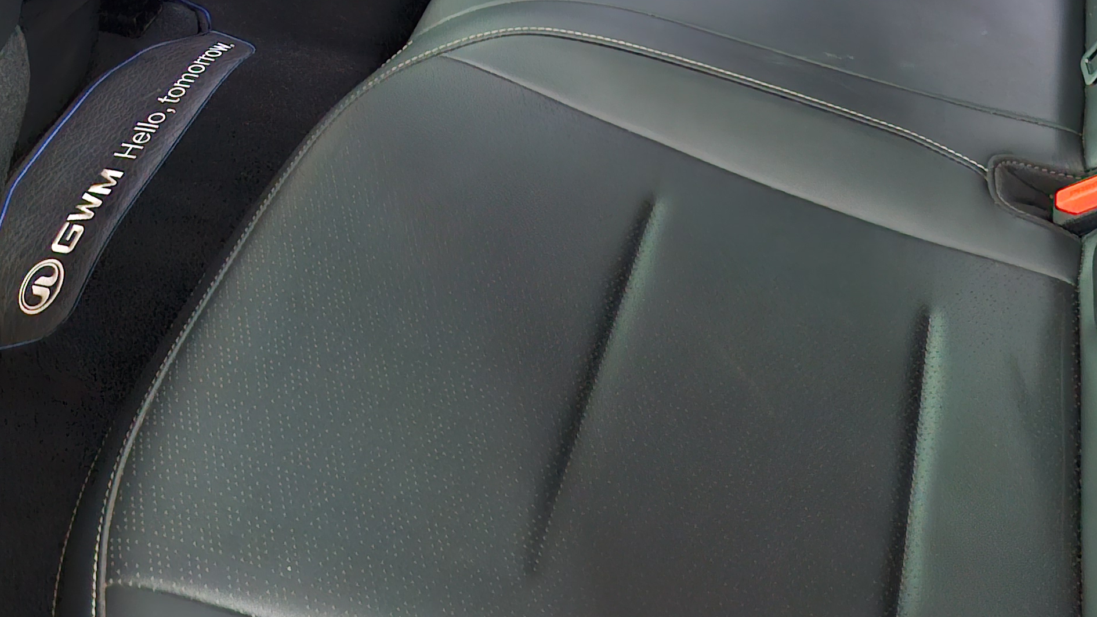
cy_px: -196
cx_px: 563
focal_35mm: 53
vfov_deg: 20.6
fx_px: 1542
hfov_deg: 39.2
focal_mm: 5.54
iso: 1600
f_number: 1.8
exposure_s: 1/10
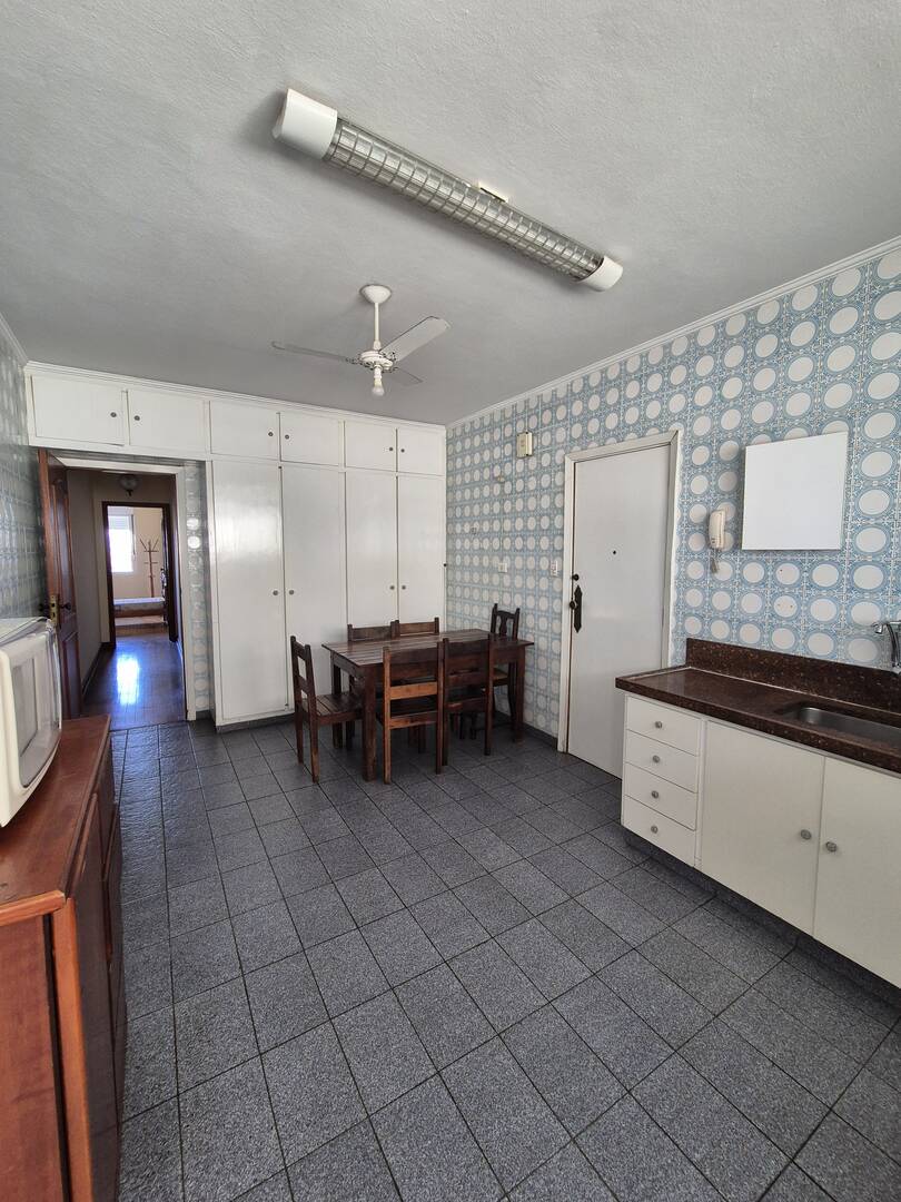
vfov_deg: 106.2
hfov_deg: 89.9
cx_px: 450
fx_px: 451
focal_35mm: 13
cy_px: 601
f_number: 2.2
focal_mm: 2.2
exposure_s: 1/100
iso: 160
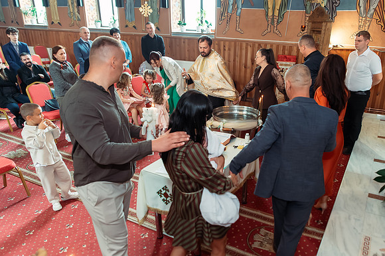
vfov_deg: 46.1
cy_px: 126
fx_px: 301
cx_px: 226
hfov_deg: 64.7
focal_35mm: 28
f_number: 3.5
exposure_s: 1/250
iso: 3200
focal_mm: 24
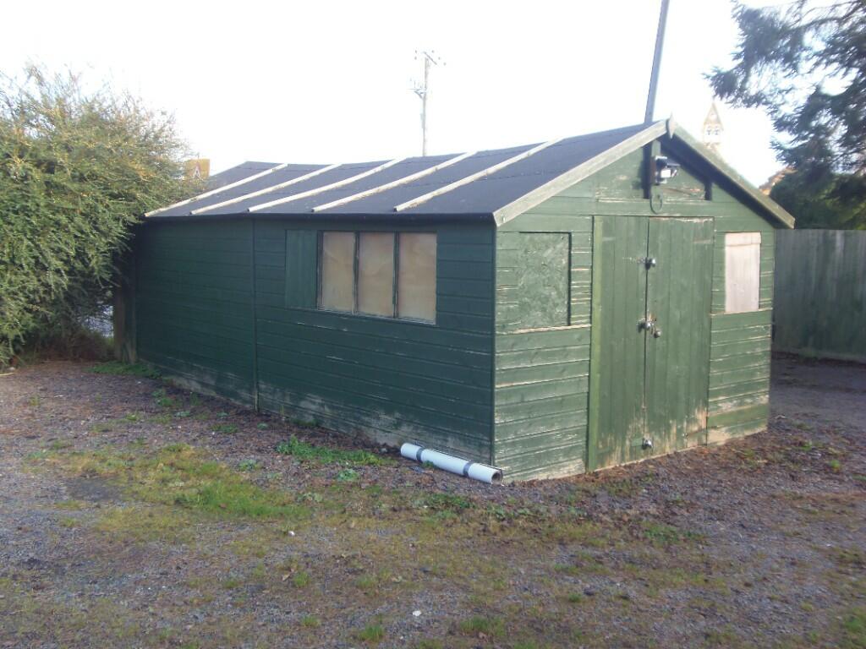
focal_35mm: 35
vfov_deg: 40.7
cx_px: 433
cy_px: 324
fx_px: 876
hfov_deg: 52.6
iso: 64
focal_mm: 6.5
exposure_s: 1/80
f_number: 3.4
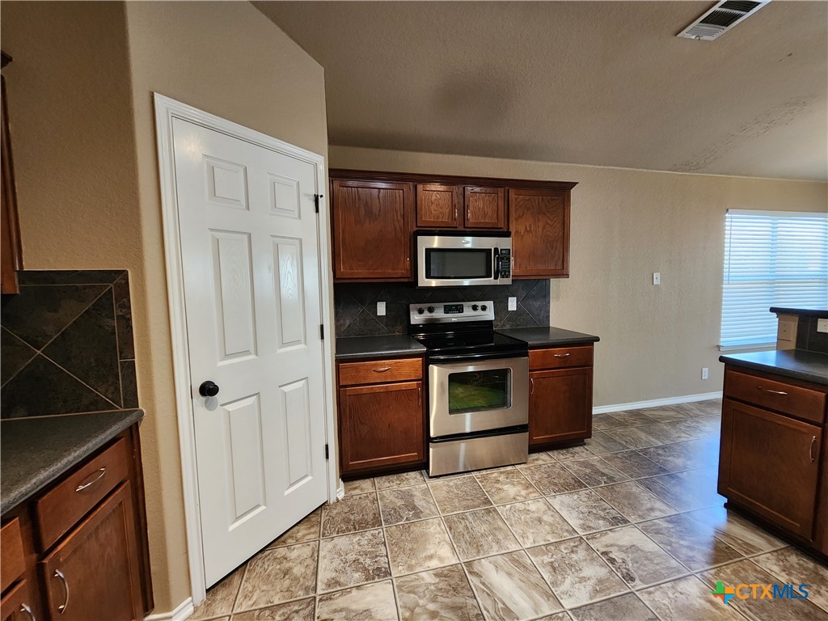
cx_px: 414
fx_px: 311
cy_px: 310
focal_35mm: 13
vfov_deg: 89.9
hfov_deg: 106.2
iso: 320
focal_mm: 2.2
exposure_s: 1/40
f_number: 2.2
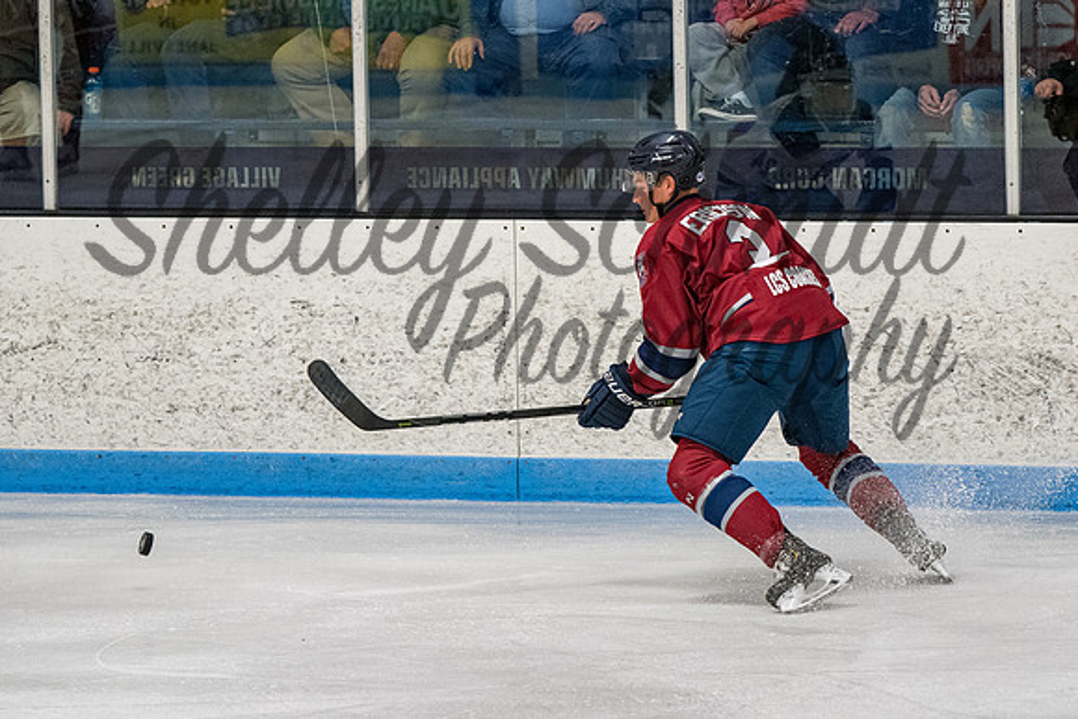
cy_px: 334
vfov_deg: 5.3
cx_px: 611
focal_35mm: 261
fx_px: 7820
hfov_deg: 7.9
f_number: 3.5
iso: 2500
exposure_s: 1/800
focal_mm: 150
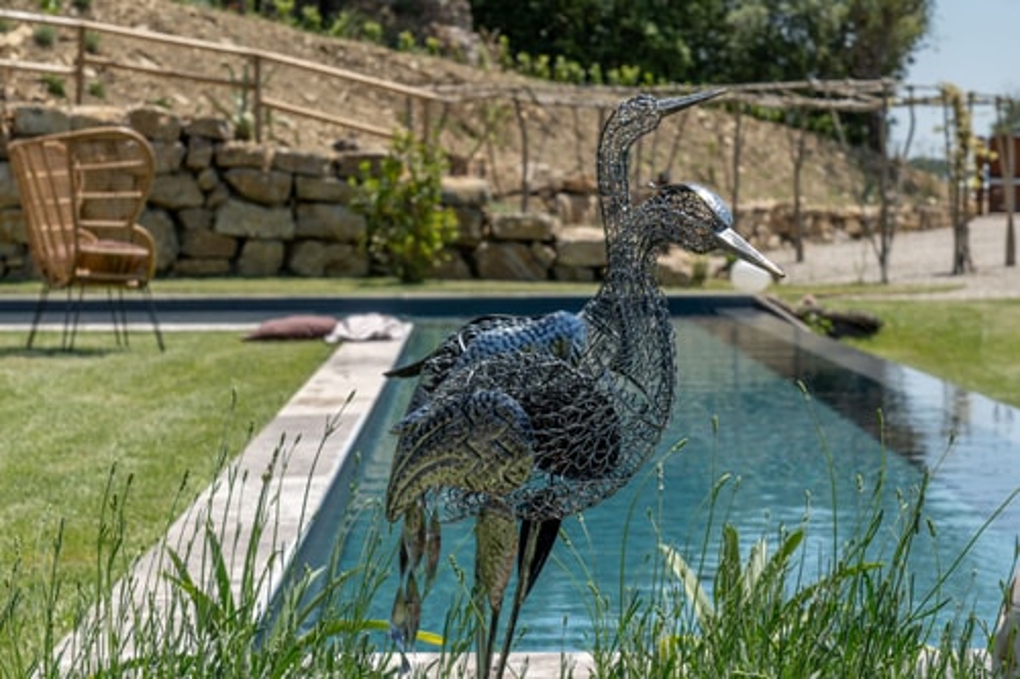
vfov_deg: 16.5
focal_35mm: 83
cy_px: 340
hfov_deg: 24.6
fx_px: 2340
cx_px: 510
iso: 100
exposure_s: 1/250
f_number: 9
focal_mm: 54
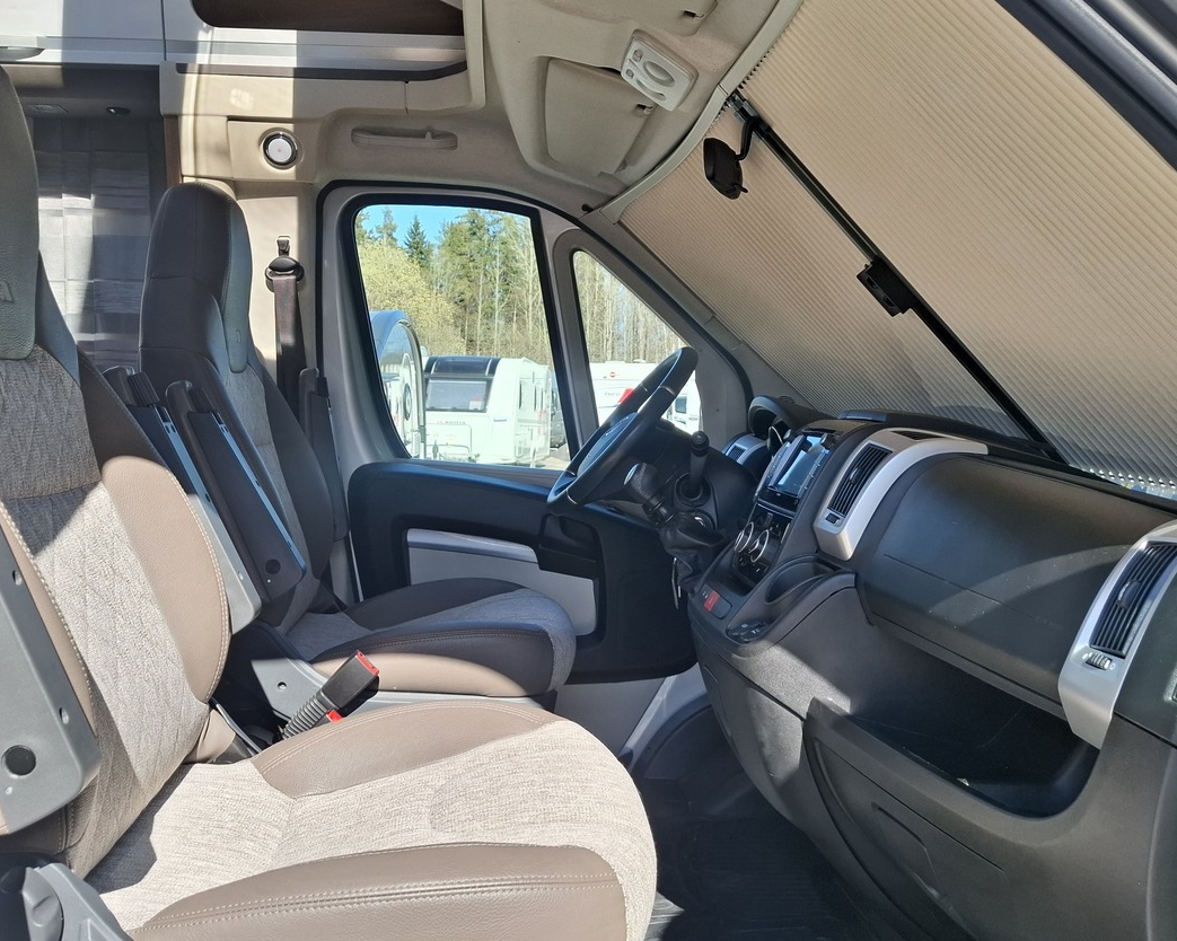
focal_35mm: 31
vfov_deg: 47.1
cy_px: 439
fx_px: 1080
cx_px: 538
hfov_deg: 57.1
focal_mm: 5.54
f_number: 1.8
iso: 50
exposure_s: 1/419
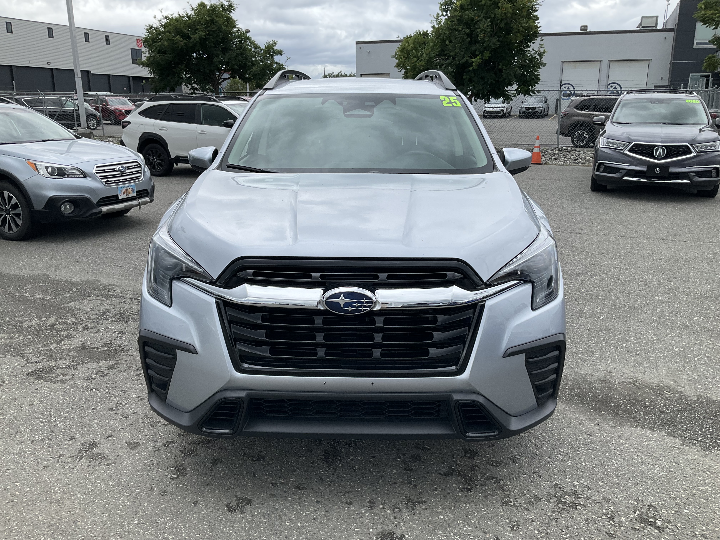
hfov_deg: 61.7
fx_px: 603
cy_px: 270
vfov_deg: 48.2
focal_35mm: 29
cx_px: 360
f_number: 1.8
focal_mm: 3
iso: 25
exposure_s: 1/691
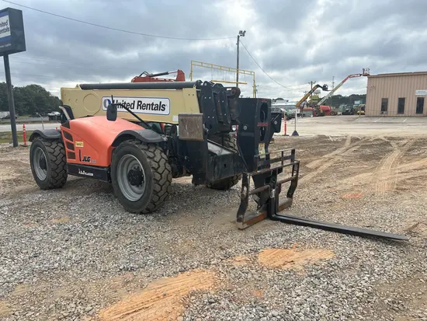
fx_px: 321
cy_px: 160
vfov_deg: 53.1
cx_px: 214
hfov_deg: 67.3
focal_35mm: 26
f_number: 1.6
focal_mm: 5.96
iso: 50
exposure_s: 1/1912
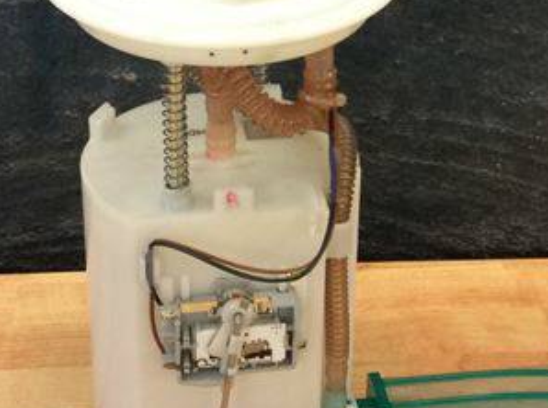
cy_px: 38
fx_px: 1358
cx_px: 281
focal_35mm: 86
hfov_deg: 22.8
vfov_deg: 16.9
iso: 80
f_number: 2.4
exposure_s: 1/25
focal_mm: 3.3
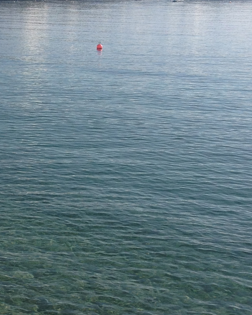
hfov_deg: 17.6
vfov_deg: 22.2
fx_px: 802
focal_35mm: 86
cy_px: 205
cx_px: 24
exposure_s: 1/2404
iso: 64
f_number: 2.4
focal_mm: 4.28
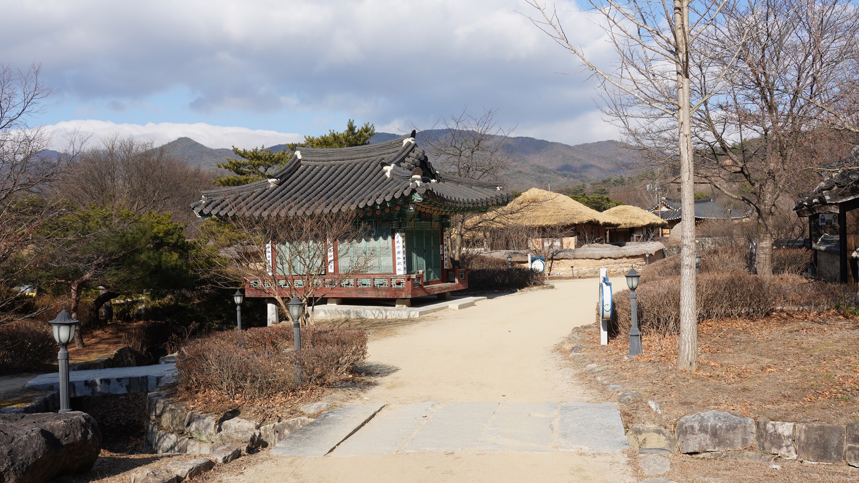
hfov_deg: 64.3
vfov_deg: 38.9
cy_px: 238
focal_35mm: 30
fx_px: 683
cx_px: 422
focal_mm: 28
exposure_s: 1/100
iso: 100
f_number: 13
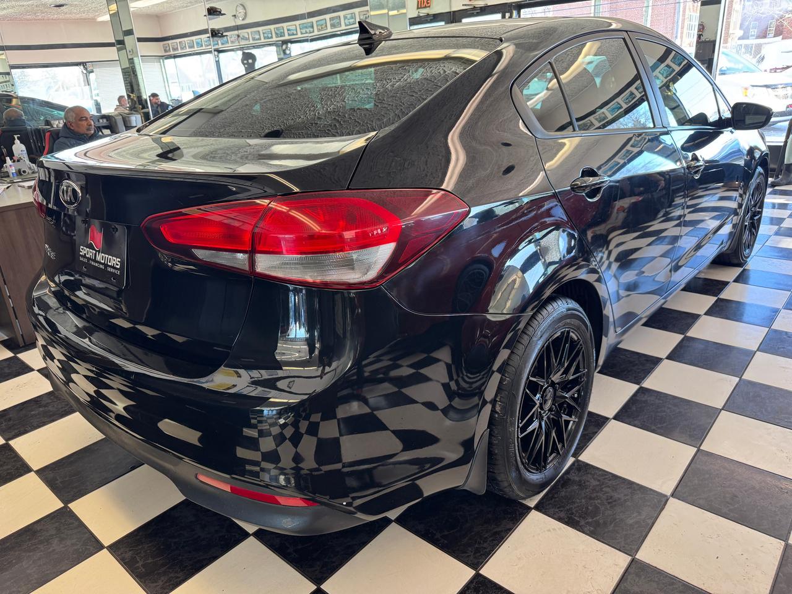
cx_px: 396
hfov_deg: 71.6
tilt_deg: -20.5
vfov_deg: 56.8
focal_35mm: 24
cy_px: 297
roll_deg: +3.4
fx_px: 549
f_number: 1.78
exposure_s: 1/120
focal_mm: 6.76
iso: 125
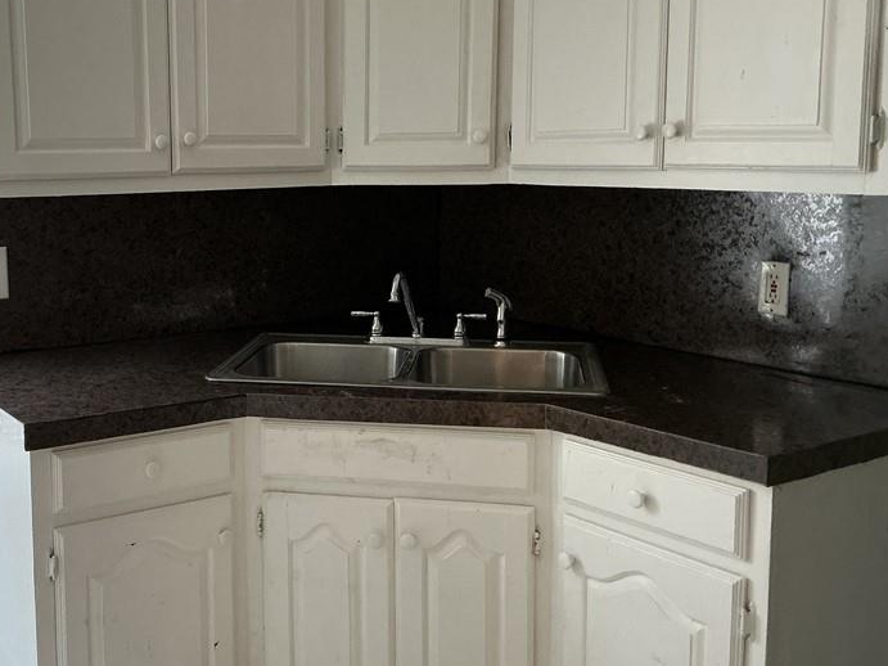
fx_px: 1103
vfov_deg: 33.5
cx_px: 257
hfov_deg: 42.9
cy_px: 291
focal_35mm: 43
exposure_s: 1/60
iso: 80
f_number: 1.8
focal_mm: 3
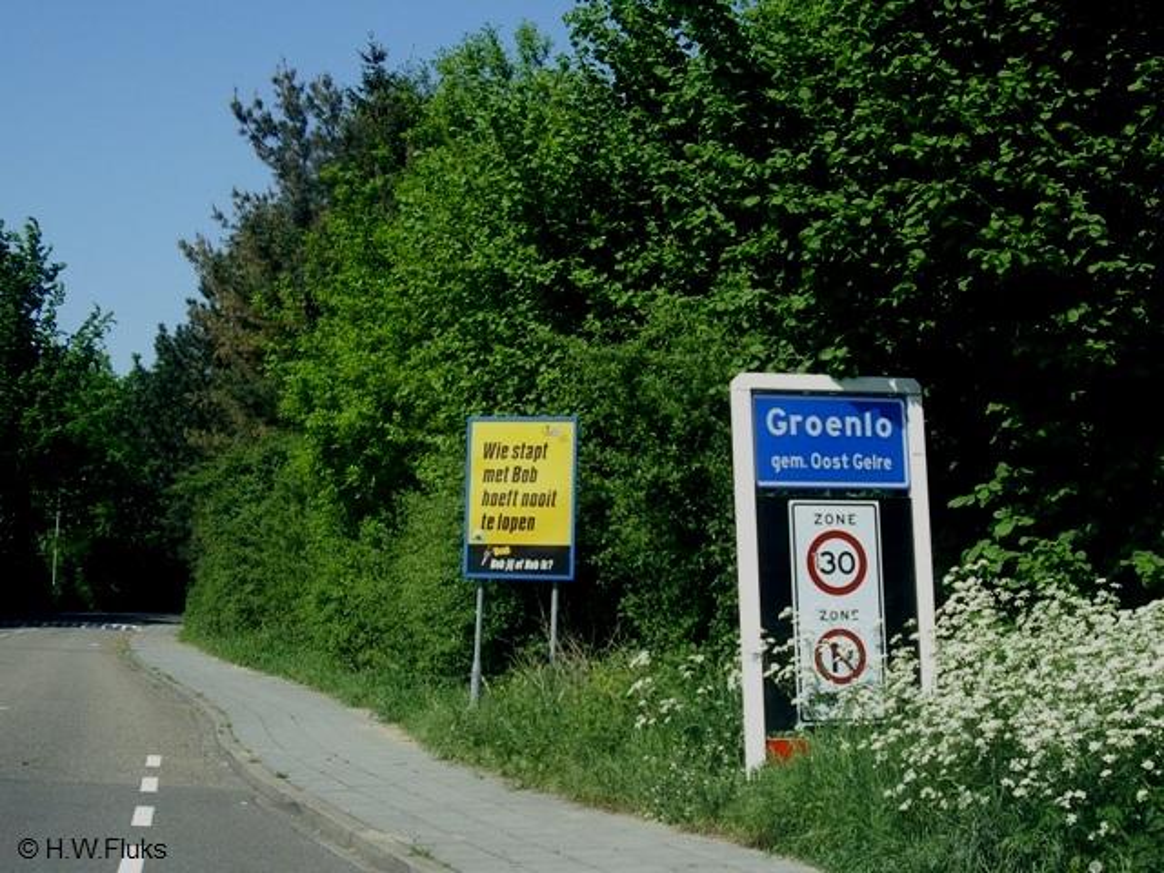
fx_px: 1278
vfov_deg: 37.7
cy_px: 436
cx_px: 582
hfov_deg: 49.0
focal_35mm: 38
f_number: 8
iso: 64
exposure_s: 1/60
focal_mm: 7.9
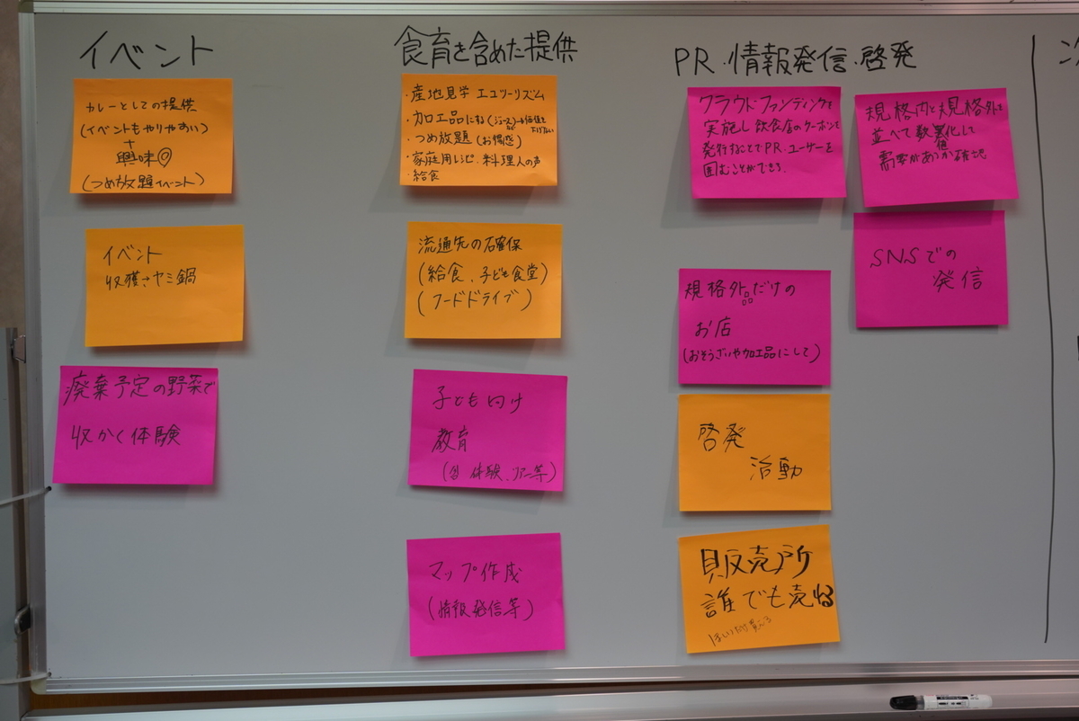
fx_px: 1200
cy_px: 360
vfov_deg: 33.5
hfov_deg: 48.4
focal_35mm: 40
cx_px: 540
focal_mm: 40
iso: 1250
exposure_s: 1/160
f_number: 4
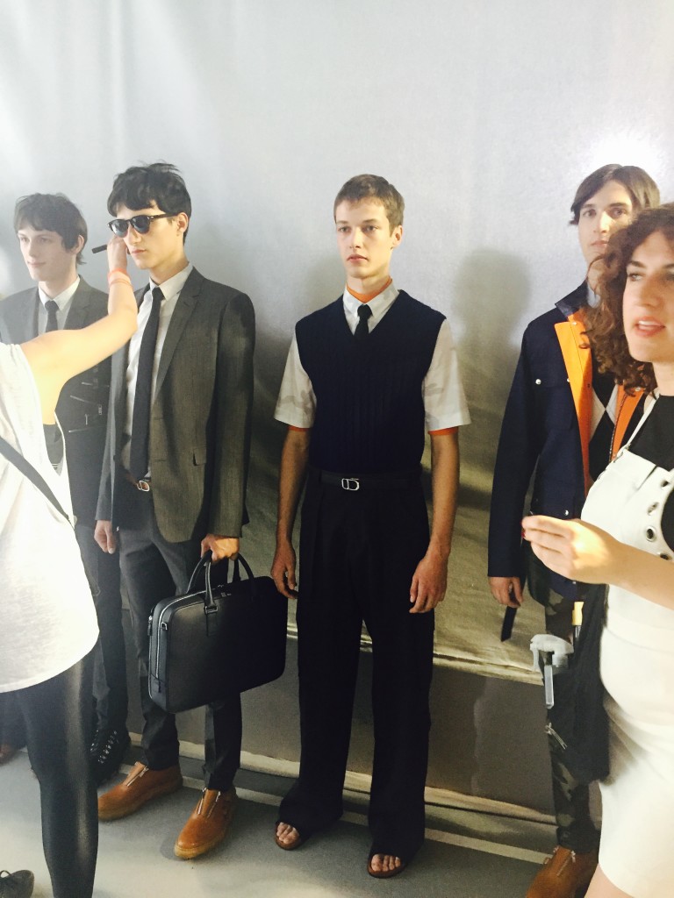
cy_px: 449
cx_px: 337
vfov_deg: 61.7
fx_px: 753
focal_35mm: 29
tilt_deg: -9.9
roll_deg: -2.1
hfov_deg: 48.2
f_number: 2.2
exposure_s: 1/30
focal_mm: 4.15
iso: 125
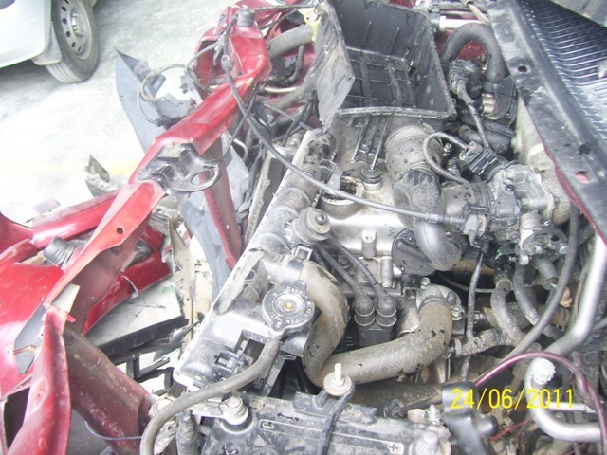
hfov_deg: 51.4
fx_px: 631
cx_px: 304
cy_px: 228
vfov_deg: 39.7
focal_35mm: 36
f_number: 2.7
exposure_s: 1/100
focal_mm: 6
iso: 80
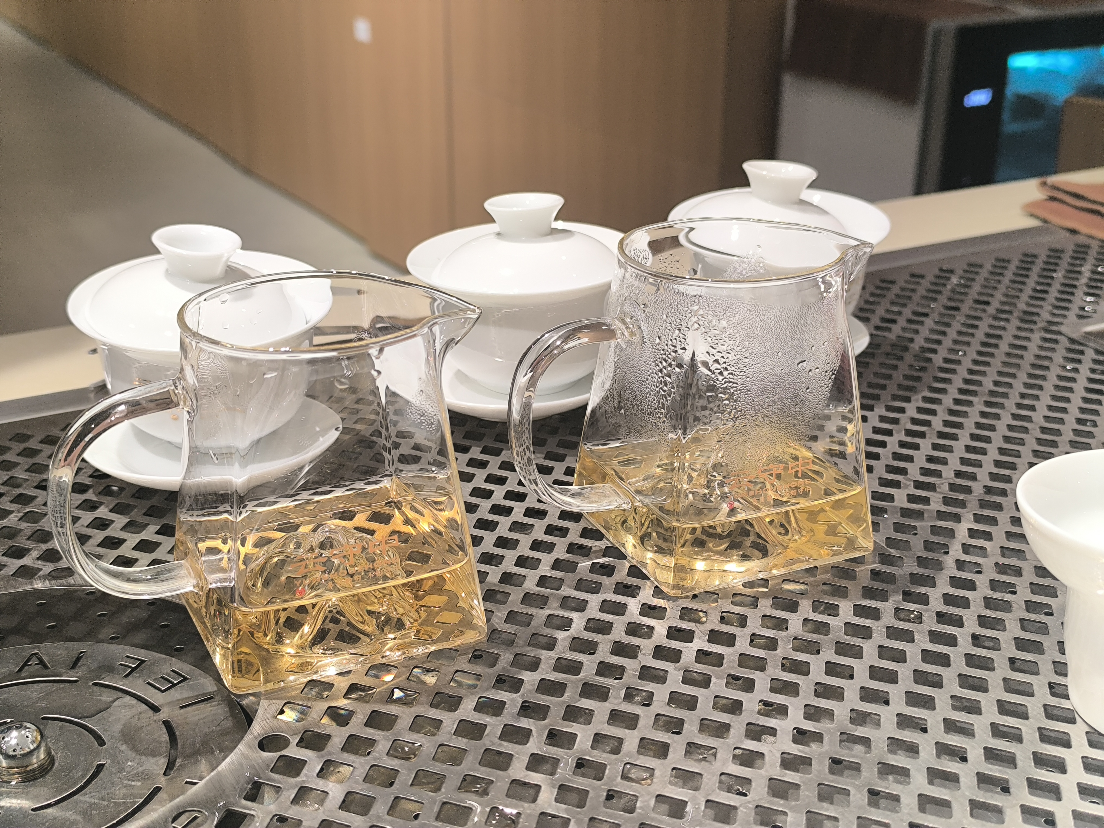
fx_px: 1467
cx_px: 552
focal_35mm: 46
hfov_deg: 41.2
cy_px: 414
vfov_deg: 31.5
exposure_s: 1/100
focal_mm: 6.14
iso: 320
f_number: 1.65
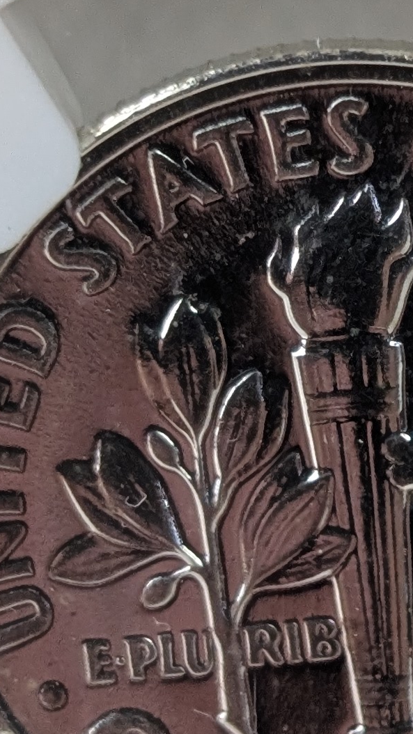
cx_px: 372
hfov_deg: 5.9
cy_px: 344
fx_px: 4029
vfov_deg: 10.4
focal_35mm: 207
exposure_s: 1/120
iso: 100
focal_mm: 6.9
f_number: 1.68
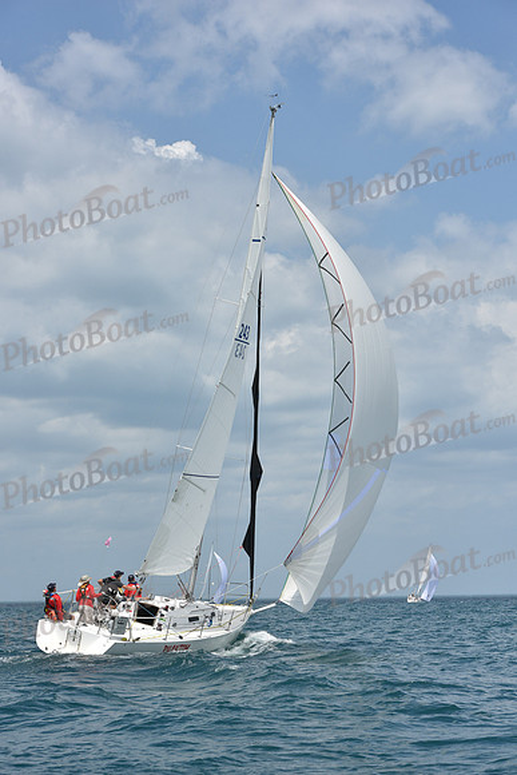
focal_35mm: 70
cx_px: 258
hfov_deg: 19.5
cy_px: 388
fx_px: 1507
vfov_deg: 28.8
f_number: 9
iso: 250
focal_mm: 70
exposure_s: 1/1250
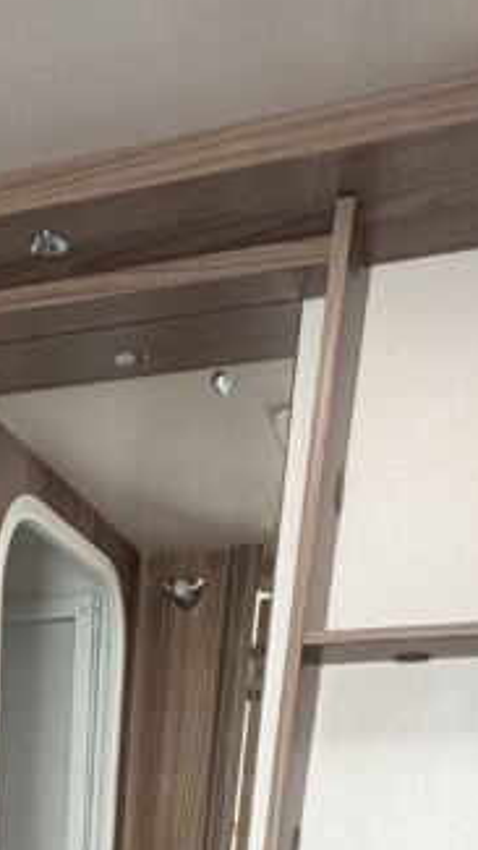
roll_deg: -1.1
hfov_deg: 23.9
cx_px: 10
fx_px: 1081
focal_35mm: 48
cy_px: 1297
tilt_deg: -20.5
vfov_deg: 27.7
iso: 125
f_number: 2.2
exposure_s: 1/121
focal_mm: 2.22
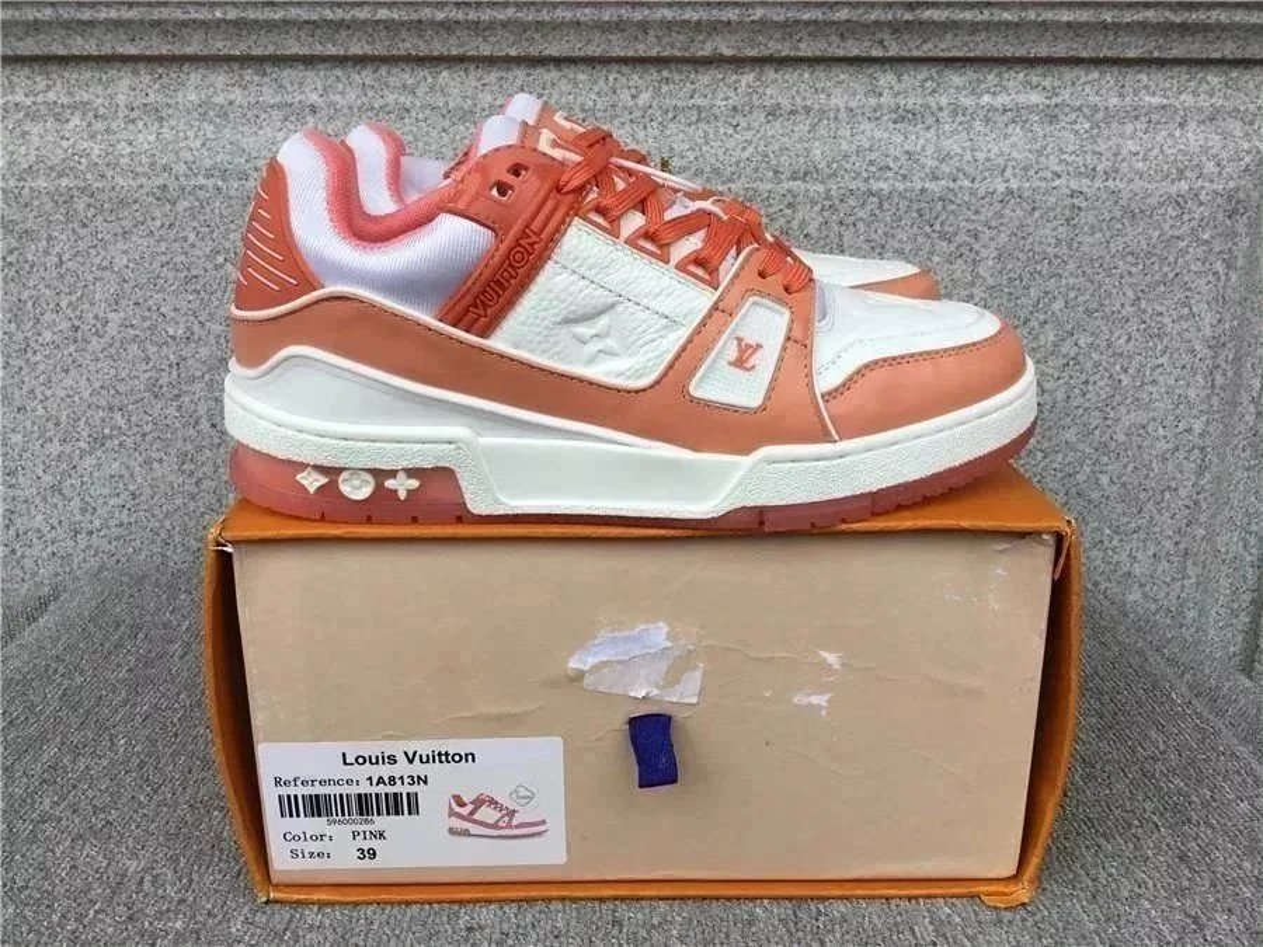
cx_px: 632
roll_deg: +0.5
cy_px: 474
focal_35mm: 31
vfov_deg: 45.4
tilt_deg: -16.2
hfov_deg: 58.4
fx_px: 1131
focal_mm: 3.3
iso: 25
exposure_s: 1/130
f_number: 2.4
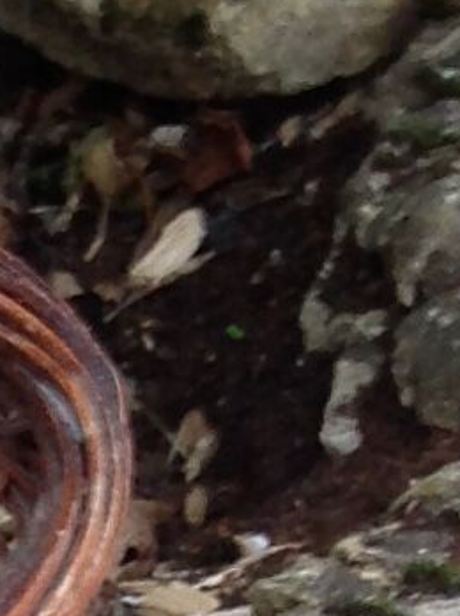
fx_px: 4636
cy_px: 1593
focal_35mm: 261
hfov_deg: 5.4
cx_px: -787
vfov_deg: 7.1
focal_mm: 4.28
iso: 80
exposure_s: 1/17
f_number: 2.4
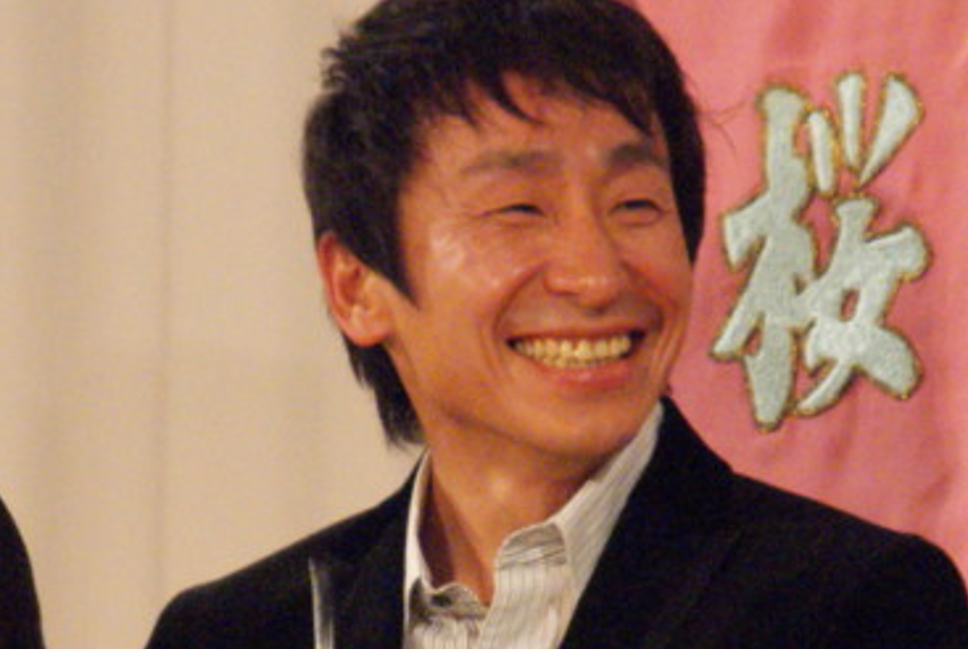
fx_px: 15836
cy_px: 412
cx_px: 506
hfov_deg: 3.5
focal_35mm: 588
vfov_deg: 2.3
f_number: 6.3
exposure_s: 1/160
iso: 3200
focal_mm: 160
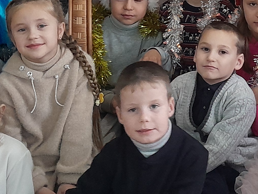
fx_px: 805
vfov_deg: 13.4
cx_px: 290
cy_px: -23
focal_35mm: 108
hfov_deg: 17.5
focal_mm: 4
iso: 320
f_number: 1.8
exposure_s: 1/33
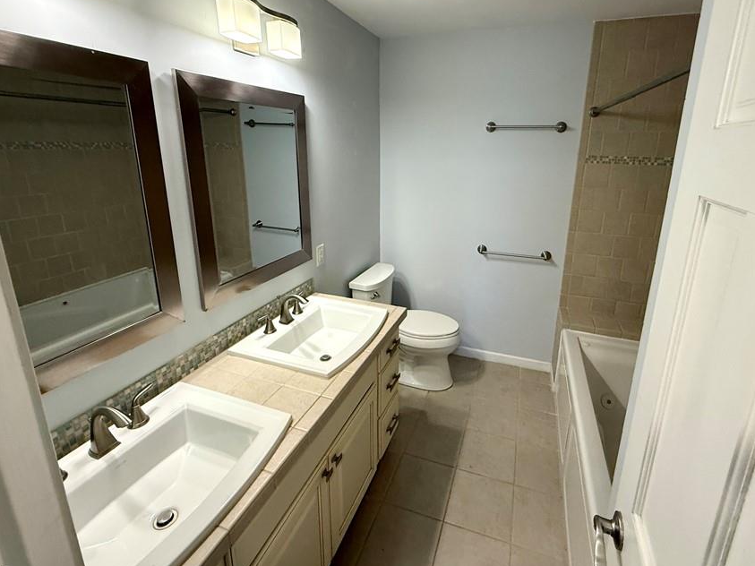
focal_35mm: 17
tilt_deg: -12.9
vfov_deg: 74.1
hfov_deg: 90.8
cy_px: 234
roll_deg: -1.2
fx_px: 371
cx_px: 414
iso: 320
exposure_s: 1/120
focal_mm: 2.22
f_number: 2.2
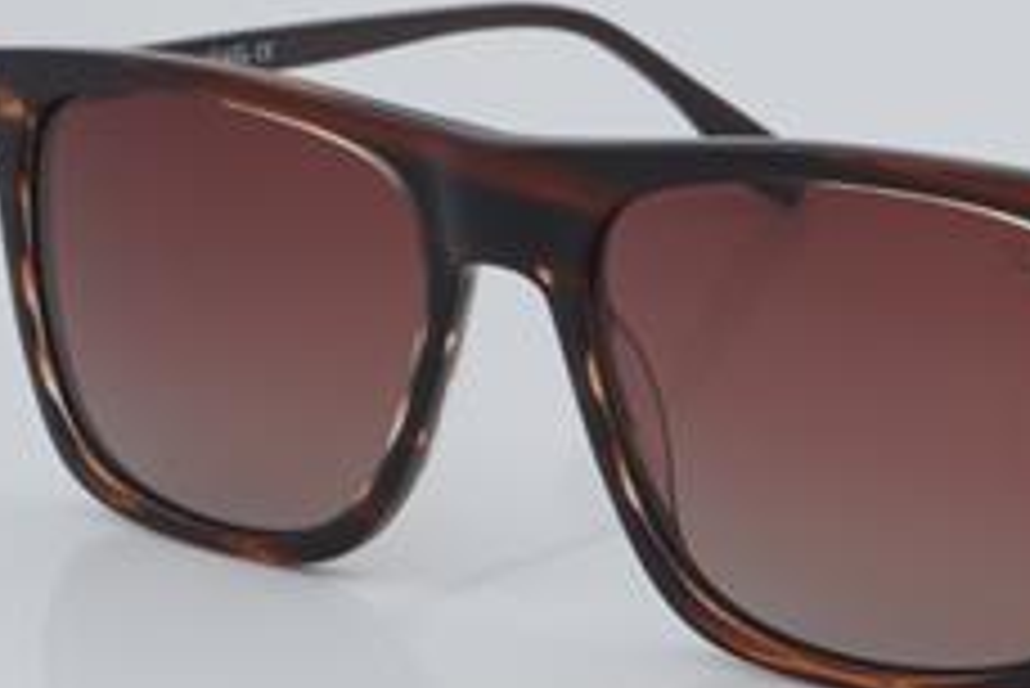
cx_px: 841
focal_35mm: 131
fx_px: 3750
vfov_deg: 10.5
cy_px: 337
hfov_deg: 15.5
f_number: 32
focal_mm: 50
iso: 100
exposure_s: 1/4
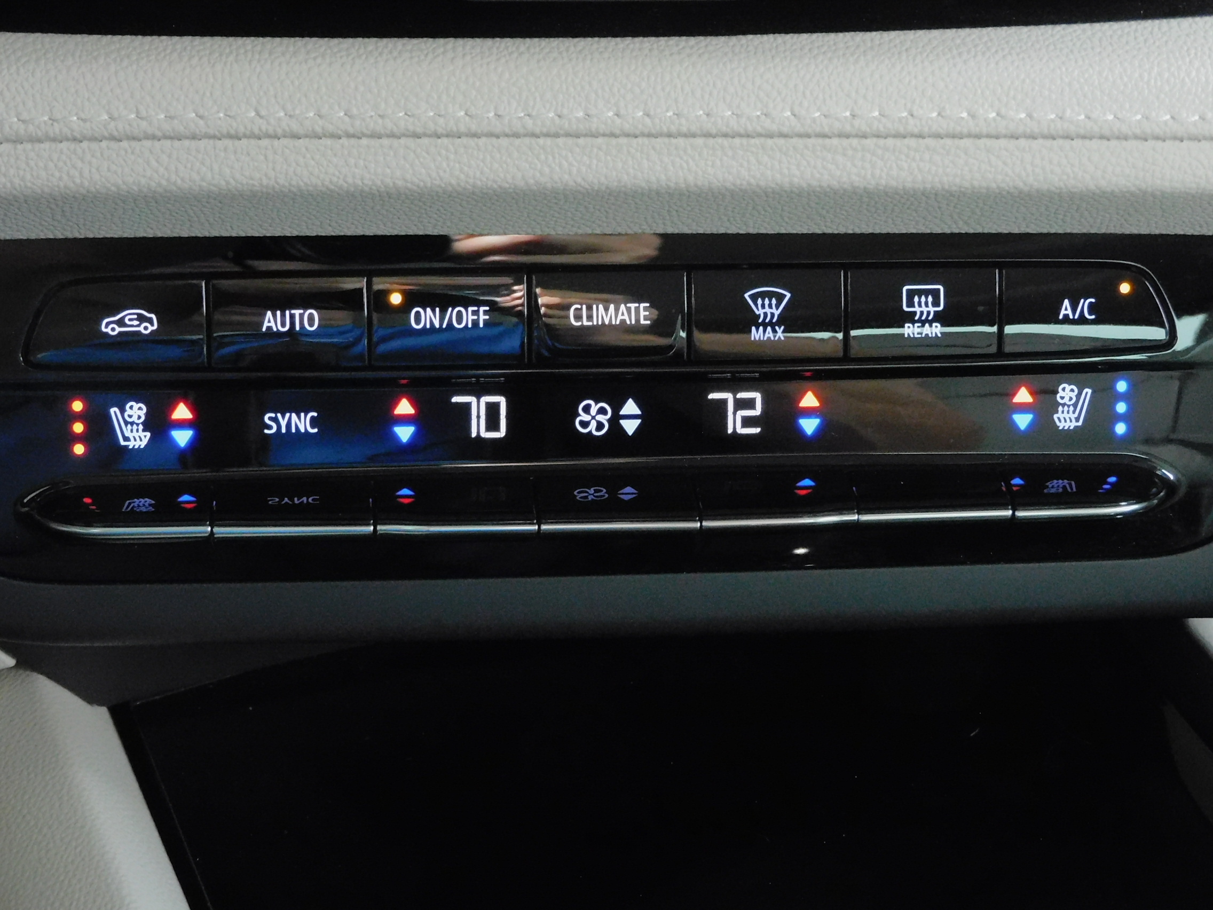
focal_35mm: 85
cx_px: 606
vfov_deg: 17.4
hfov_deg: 23.0
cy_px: 455
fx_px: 2979
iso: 1250
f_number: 4.5
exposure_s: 1/60
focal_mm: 15.2
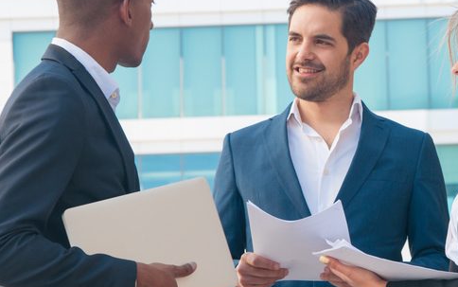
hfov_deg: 13.8
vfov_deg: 8.7
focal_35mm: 151
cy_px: 144
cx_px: 311
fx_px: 1886
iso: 200
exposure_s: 1/125
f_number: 5.6
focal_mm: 66
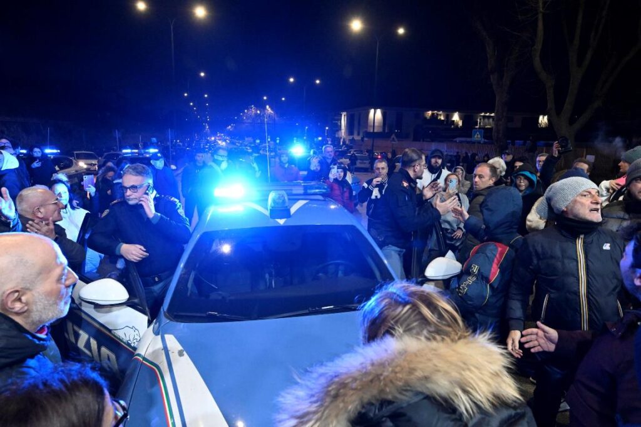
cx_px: 320
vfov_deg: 59.5
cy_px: 214
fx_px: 374
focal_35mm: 21
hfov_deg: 81.2
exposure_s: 1/100
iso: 5000
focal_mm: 14
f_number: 5
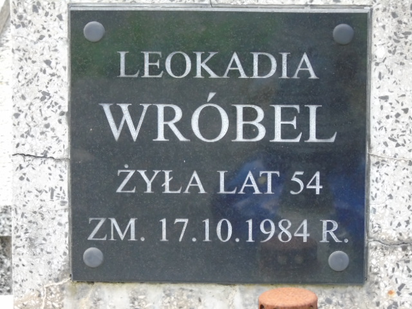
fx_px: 2892
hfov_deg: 8.1
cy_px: 154
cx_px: 206
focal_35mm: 243
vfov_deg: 6.1
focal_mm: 43
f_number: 4.8
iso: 640
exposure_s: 1/60
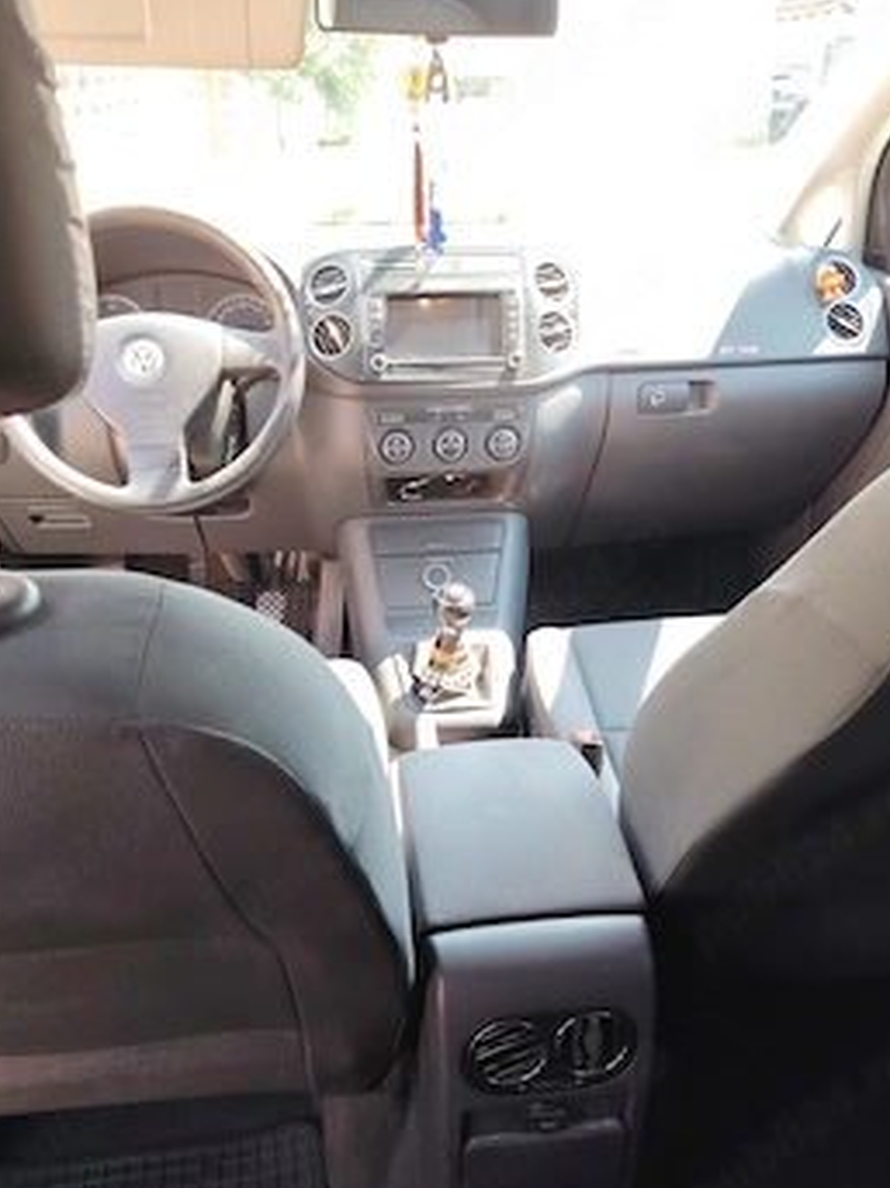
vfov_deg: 63.3
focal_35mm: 28
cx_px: 436
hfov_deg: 49.7
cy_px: 658
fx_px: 960
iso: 124
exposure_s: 1/33.3
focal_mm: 5.25
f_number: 1.75
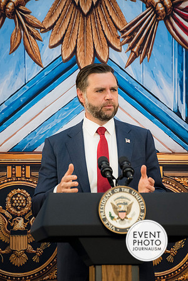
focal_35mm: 300
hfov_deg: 4.6
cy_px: 140
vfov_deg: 6.9
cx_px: 94
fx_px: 2350
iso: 2200
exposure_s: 1/400
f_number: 5.6
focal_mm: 300
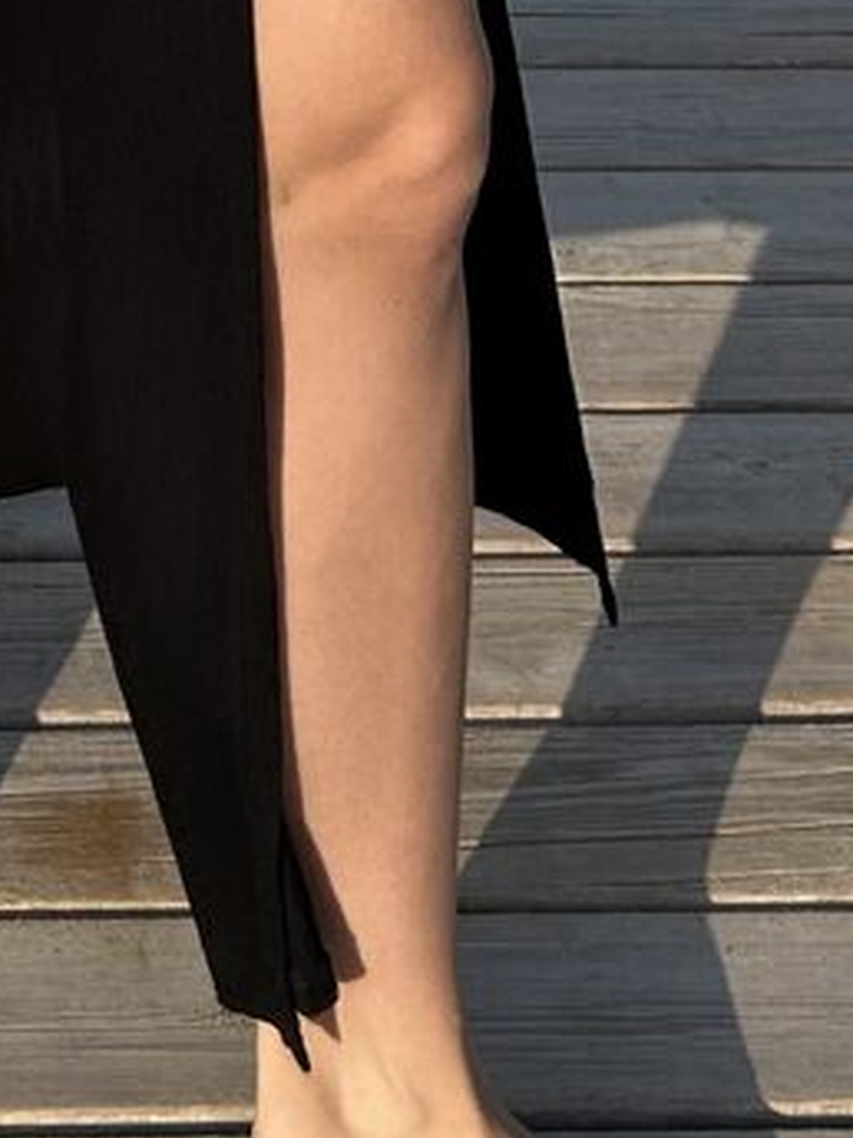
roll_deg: -0.4
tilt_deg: -7.3
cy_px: -1174
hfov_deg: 10.7
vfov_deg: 12.6
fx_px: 4468
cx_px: -116
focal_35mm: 136
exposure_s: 1/4115
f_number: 1.5
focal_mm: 5.7
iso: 50
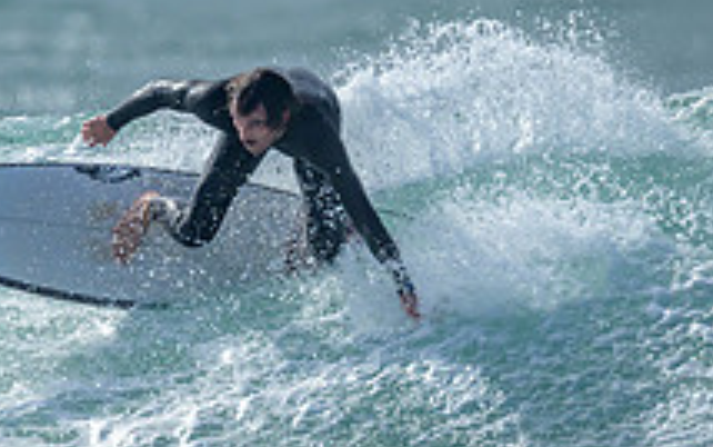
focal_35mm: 3035
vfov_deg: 0.4
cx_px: 38
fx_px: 59006
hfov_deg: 0.7
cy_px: 277
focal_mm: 800
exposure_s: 1/2000
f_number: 6.3
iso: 160
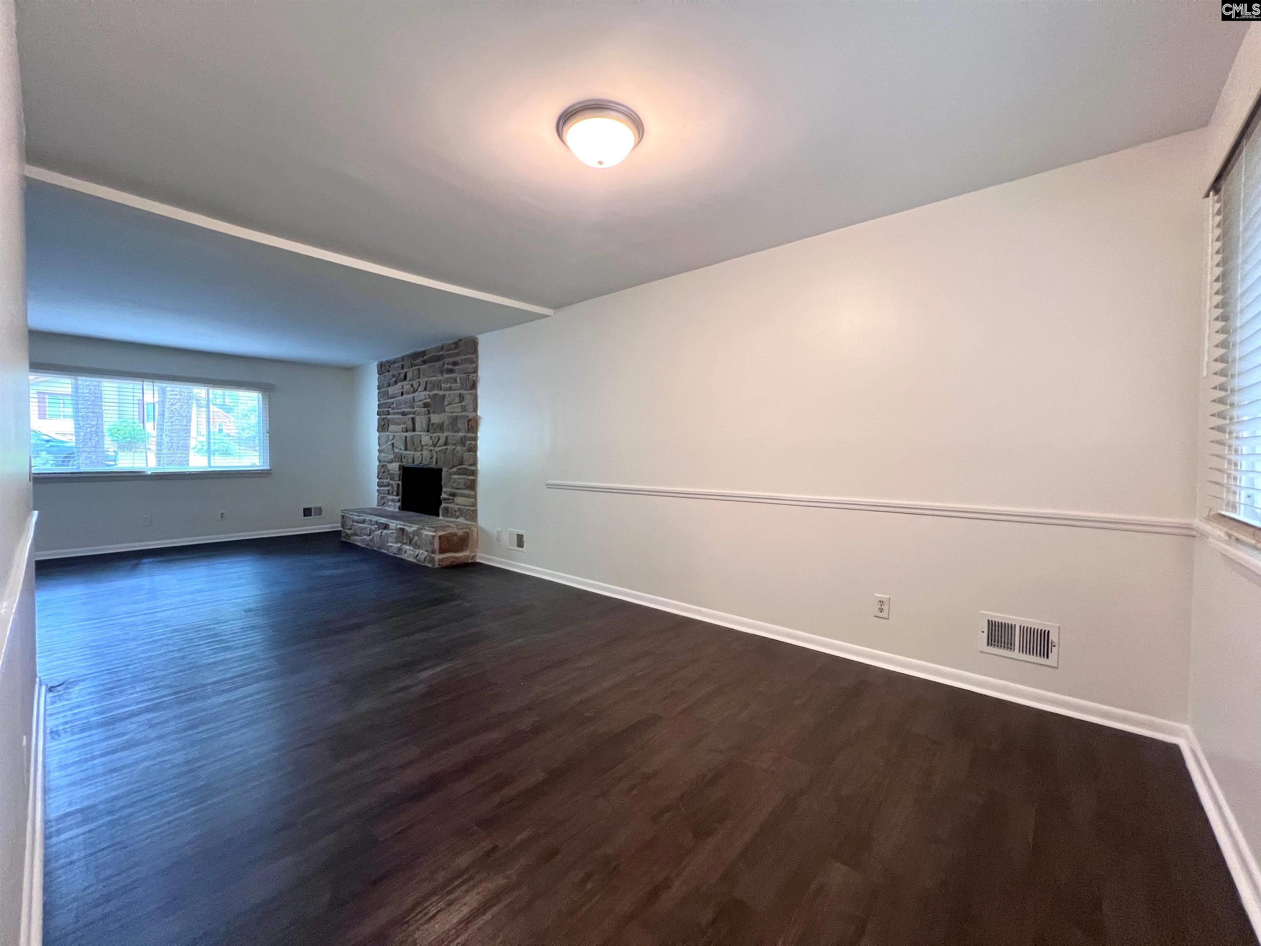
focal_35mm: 13
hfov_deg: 106.2
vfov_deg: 89.9
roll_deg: -0.6
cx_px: 630
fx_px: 474
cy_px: 473
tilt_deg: -3.5
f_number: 1.8
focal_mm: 1.57
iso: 320
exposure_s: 1/60
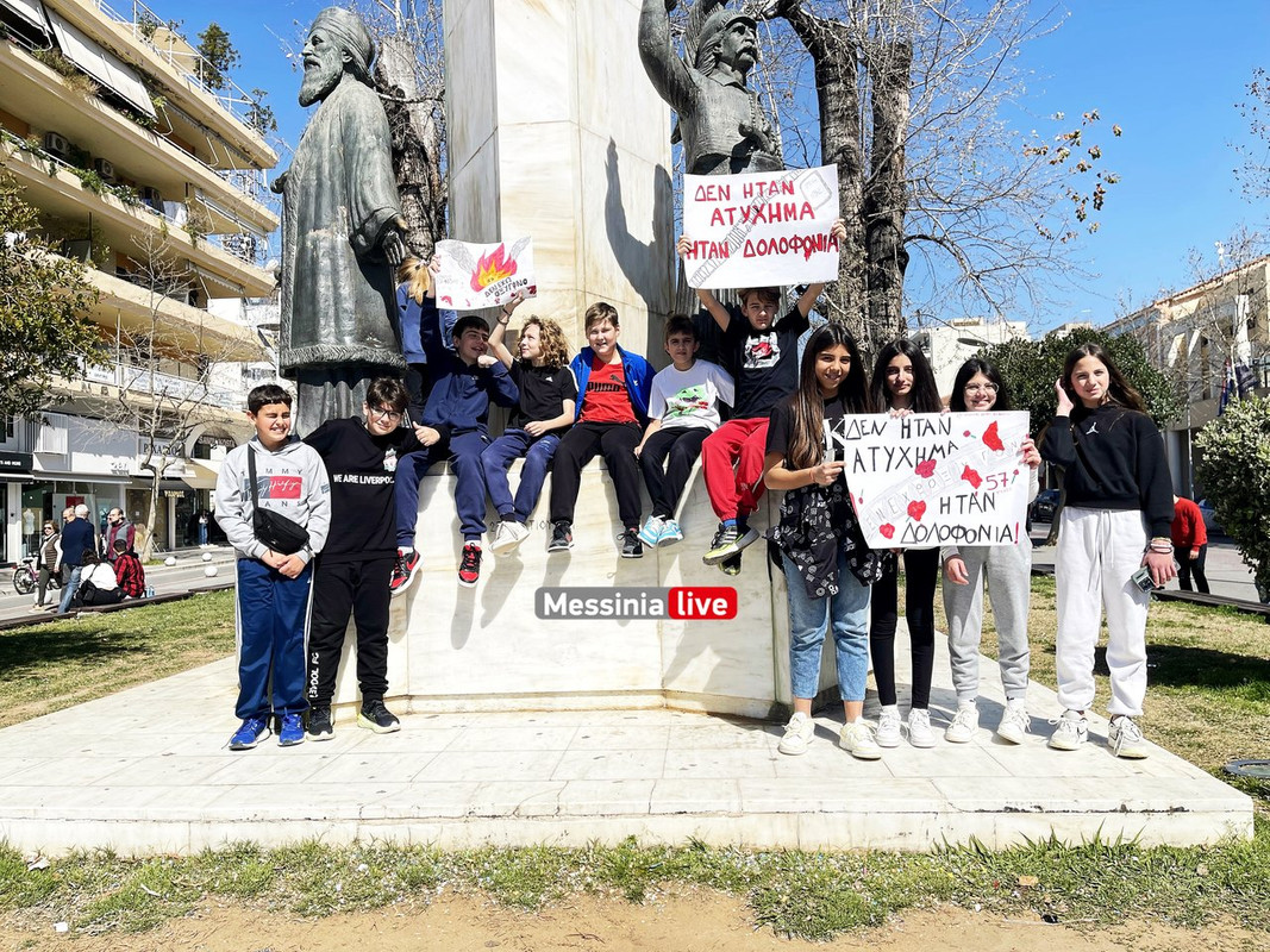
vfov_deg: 54.9
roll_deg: +1.3
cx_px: 635
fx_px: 917
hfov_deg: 69.4
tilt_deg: +1.7
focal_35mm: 25
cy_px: 476
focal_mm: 5.1
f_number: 1.6
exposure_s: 1/5618
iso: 32
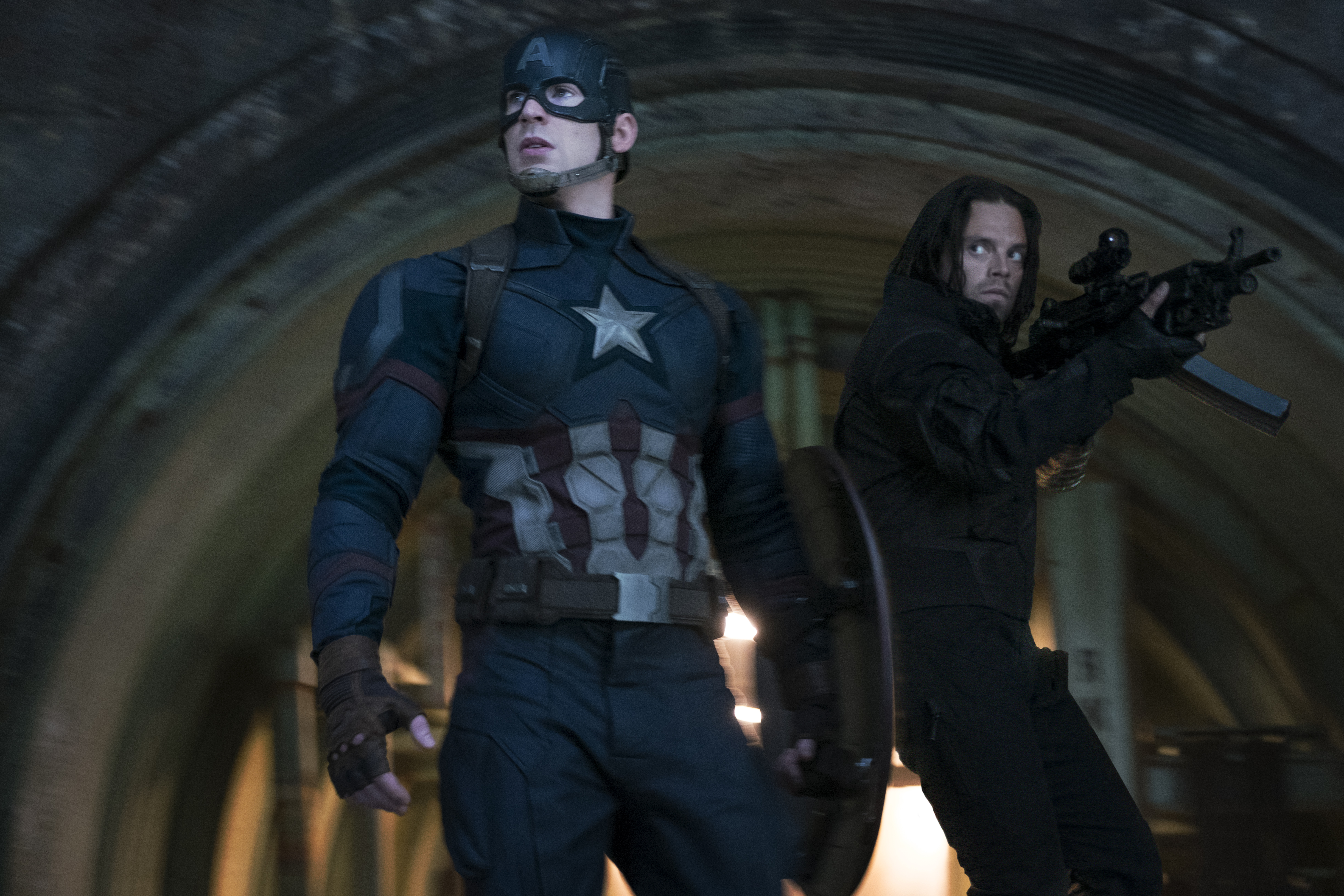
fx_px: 2240
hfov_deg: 33.4
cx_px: 672
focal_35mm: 60
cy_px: 448
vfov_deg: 22.6
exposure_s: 1/20
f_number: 2.8
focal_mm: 40.1
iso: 1600
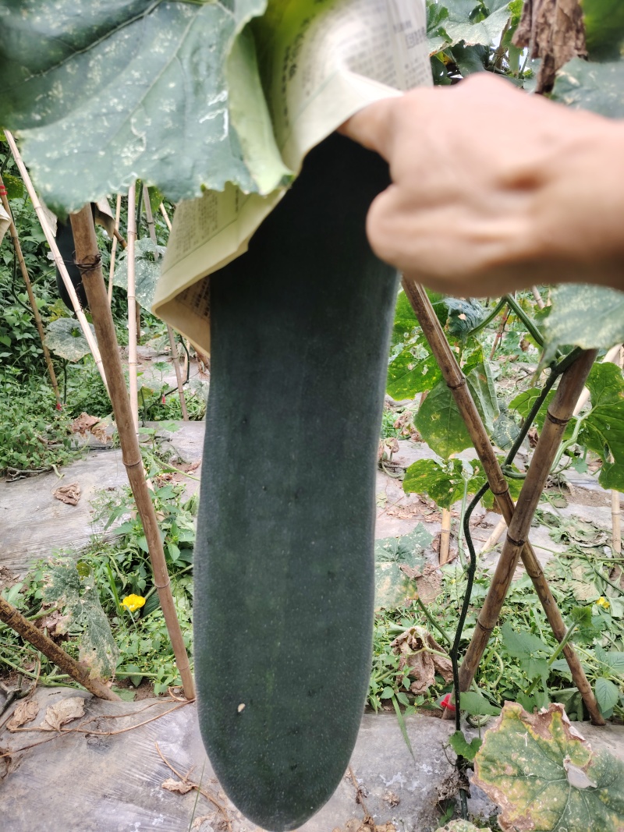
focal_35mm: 24
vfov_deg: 71.6
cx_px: 312
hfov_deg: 56.8
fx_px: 577
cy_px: 416
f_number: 1.75
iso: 644
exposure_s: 1/900
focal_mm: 5.25
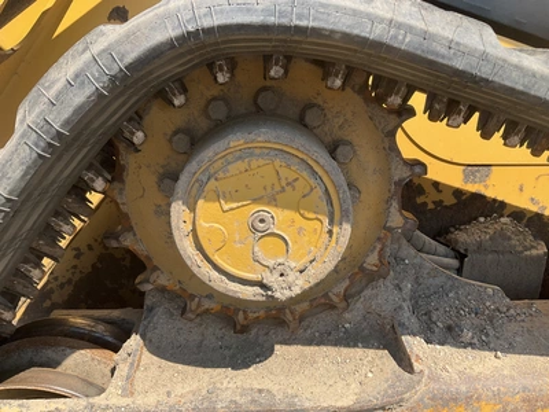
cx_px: 274
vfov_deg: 48.2
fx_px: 460
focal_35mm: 29
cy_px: 206
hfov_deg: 61.7
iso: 25
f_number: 1.8
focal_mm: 3
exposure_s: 1/842
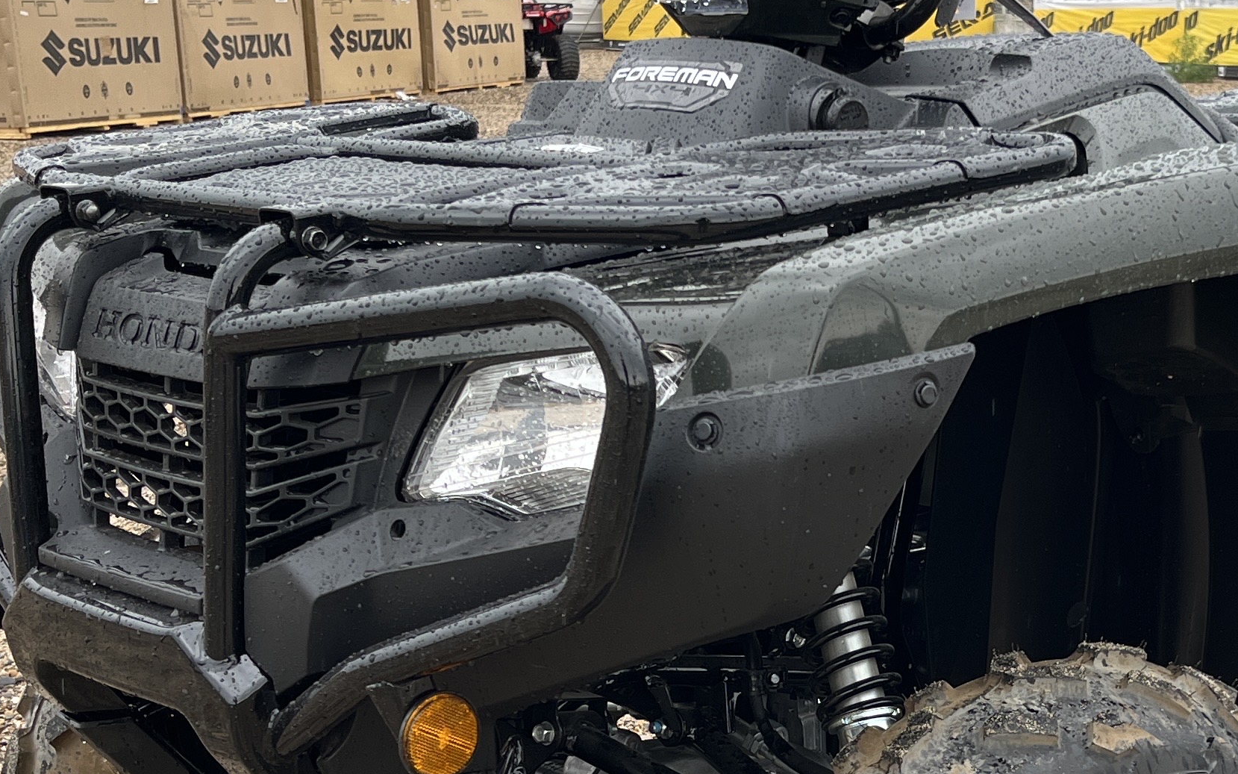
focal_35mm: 67
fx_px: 2261
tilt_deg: -16.5
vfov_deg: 19.2
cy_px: 643
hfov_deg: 30.1
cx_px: 950
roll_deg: +0.1
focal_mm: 5.1
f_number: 1.6
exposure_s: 1/445
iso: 50
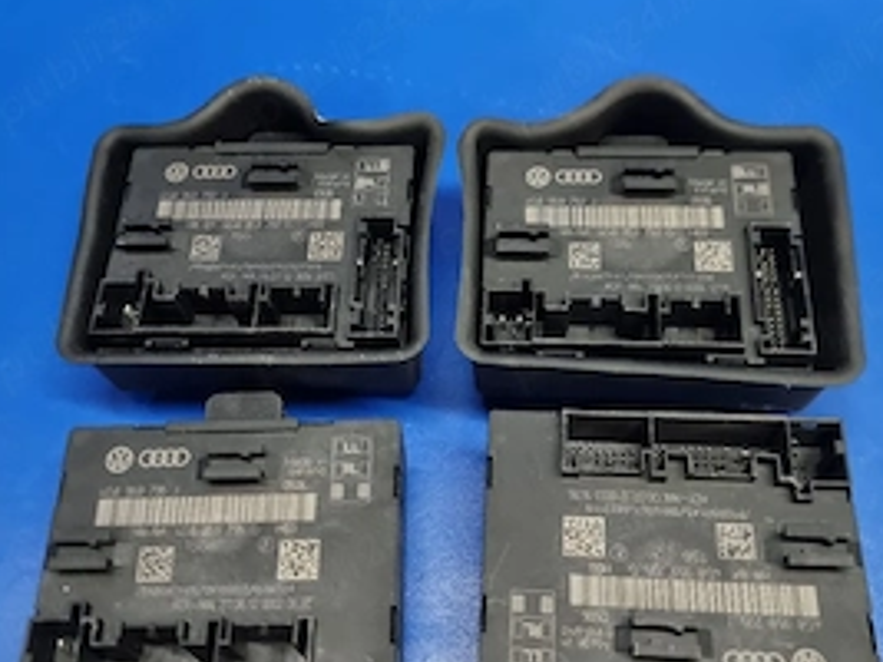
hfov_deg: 51.4
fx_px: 918
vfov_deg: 39.6
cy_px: 344
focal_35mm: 36
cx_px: 423
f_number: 1.8
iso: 400
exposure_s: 1/50
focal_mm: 6.7
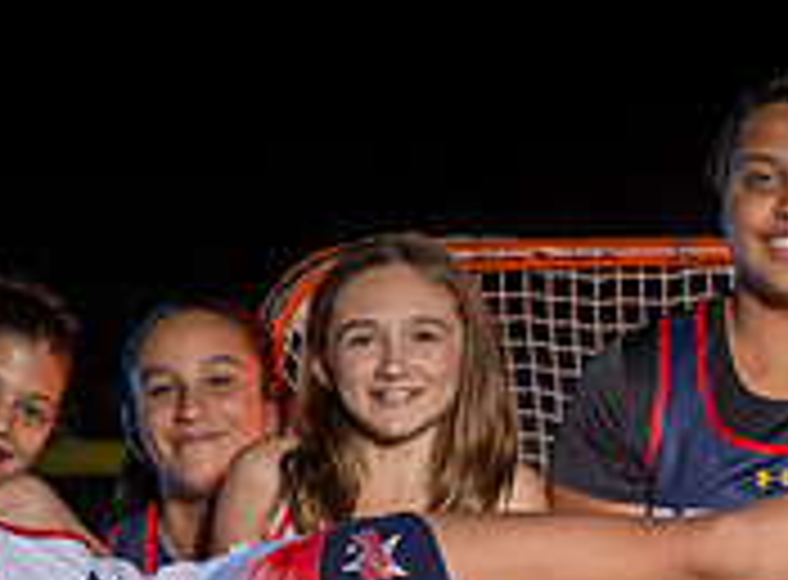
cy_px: 922
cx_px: 767
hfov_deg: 7.5
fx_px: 5950
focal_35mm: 263
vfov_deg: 5.5
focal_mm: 74
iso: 64
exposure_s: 1/200
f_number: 8
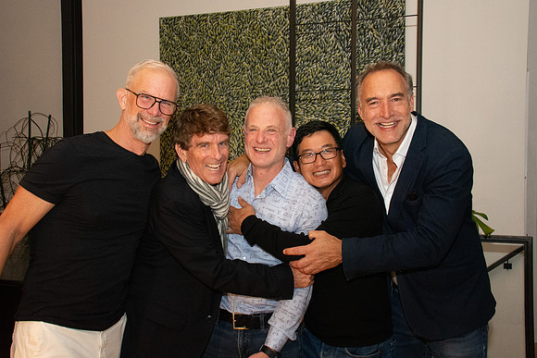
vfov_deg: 31.9
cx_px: 268
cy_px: 179
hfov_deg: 46.4
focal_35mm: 42
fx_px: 627
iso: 5000
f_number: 11
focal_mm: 28
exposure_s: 1/125
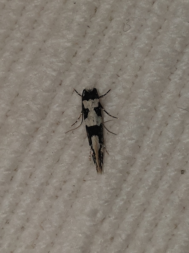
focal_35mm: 26
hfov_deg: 53.0
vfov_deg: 67.3
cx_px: 94
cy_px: 126
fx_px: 190
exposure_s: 1/4464
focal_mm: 4.3
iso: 50
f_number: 2.4
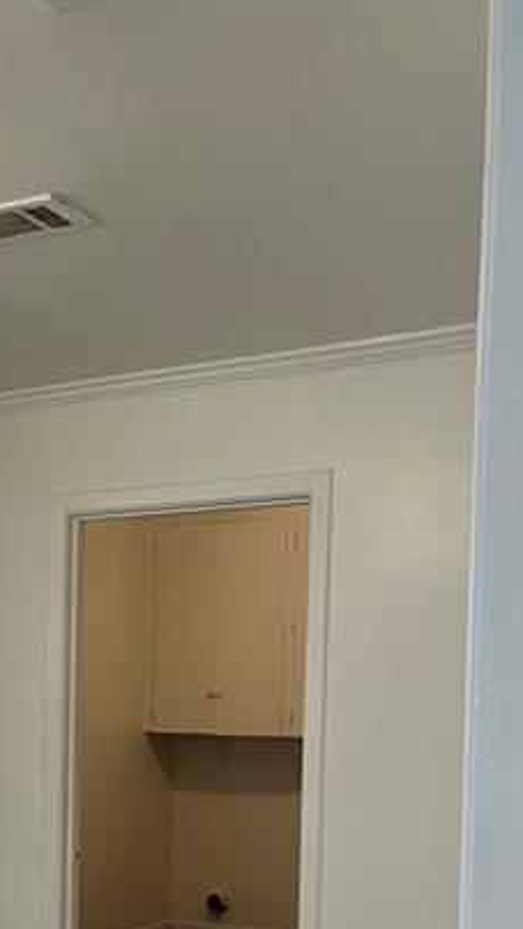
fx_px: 1330
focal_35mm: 54
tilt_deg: -2.1
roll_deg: -0.5
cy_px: 791
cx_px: -23
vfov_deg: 36.7
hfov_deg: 21.3
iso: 125
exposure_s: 1/80
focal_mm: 5.1
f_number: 1.6
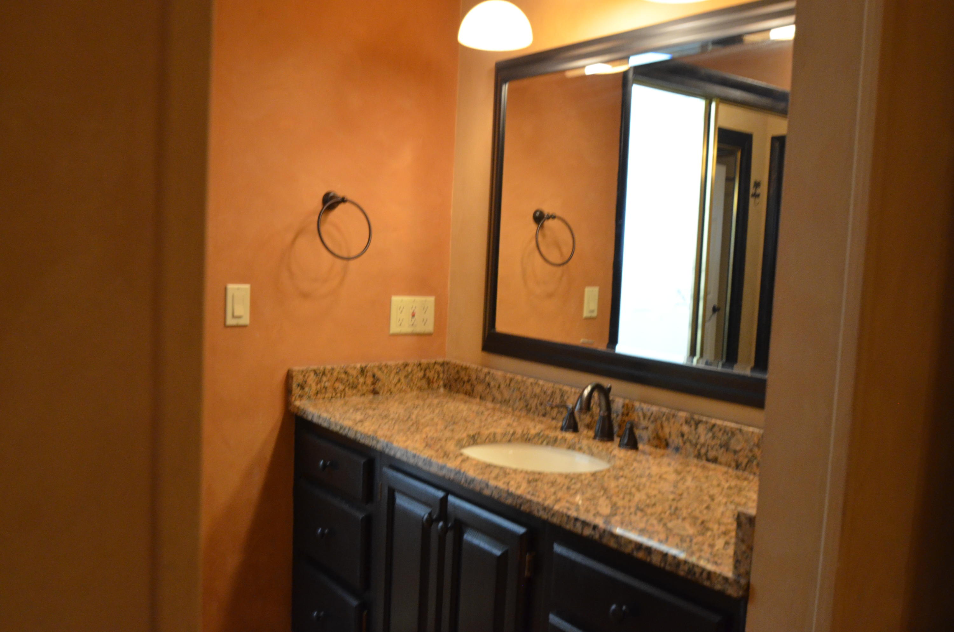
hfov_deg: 62.0
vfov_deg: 43.4
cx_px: 477
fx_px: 793
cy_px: 316
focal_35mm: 30
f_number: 4.2
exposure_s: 1/50
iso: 1600
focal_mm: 20
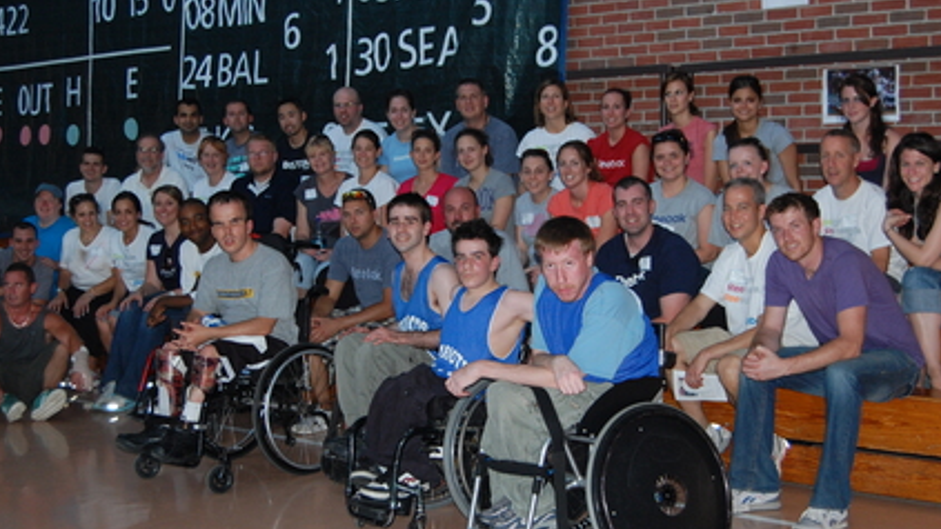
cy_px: 277
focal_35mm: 61
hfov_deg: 34.3
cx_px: 449
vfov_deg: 19.7
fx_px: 1522
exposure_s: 1/60
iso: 640
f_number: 4.5
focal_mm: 34
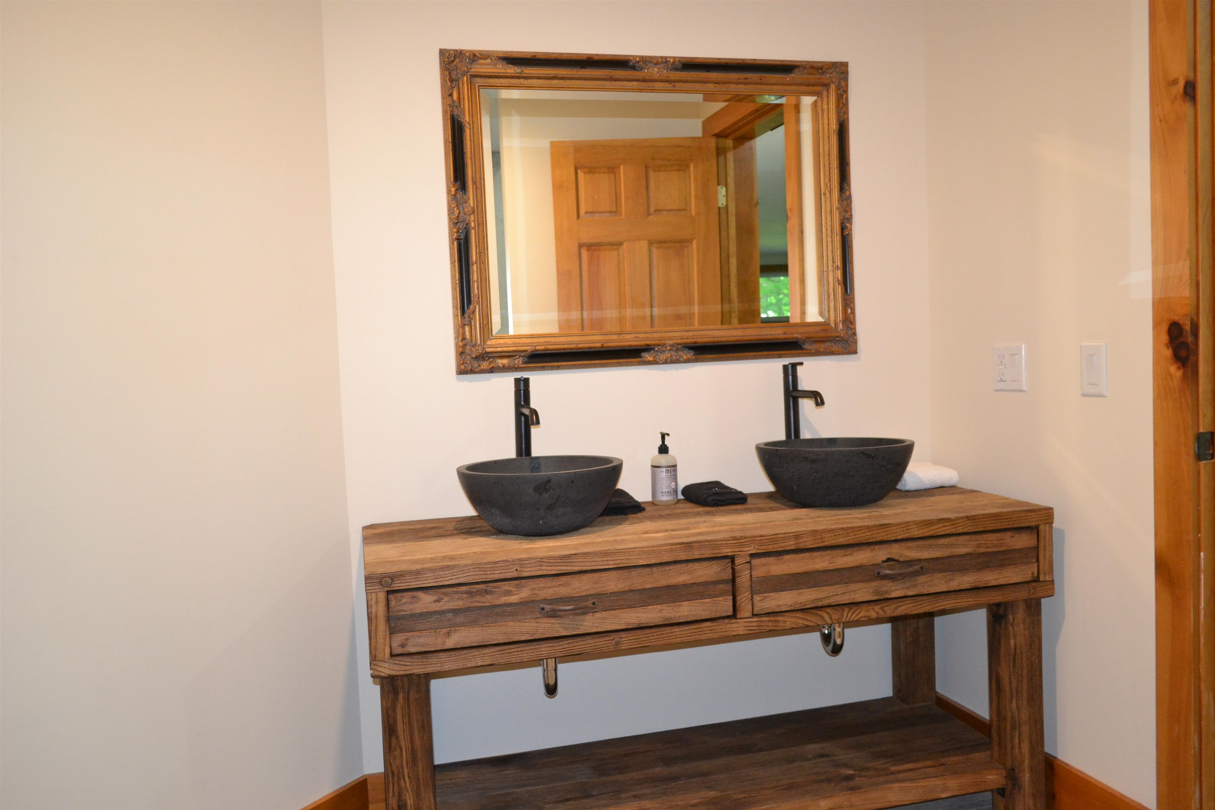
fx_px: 911
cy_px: 405
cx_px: 608
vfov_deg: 47.9
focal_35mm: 27
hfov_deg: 67.4
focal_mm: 18
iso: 1600
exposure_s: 1/60
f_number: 3.5
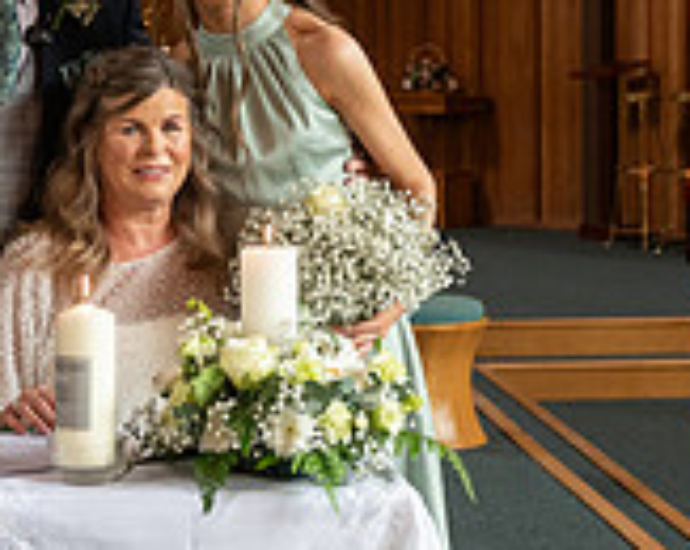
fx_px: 2386
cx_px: 144
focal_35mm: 117
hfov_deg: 16.3
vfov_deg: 13.1
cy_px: 197
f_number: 3.5
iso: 640
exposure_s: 1/160
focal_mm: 35
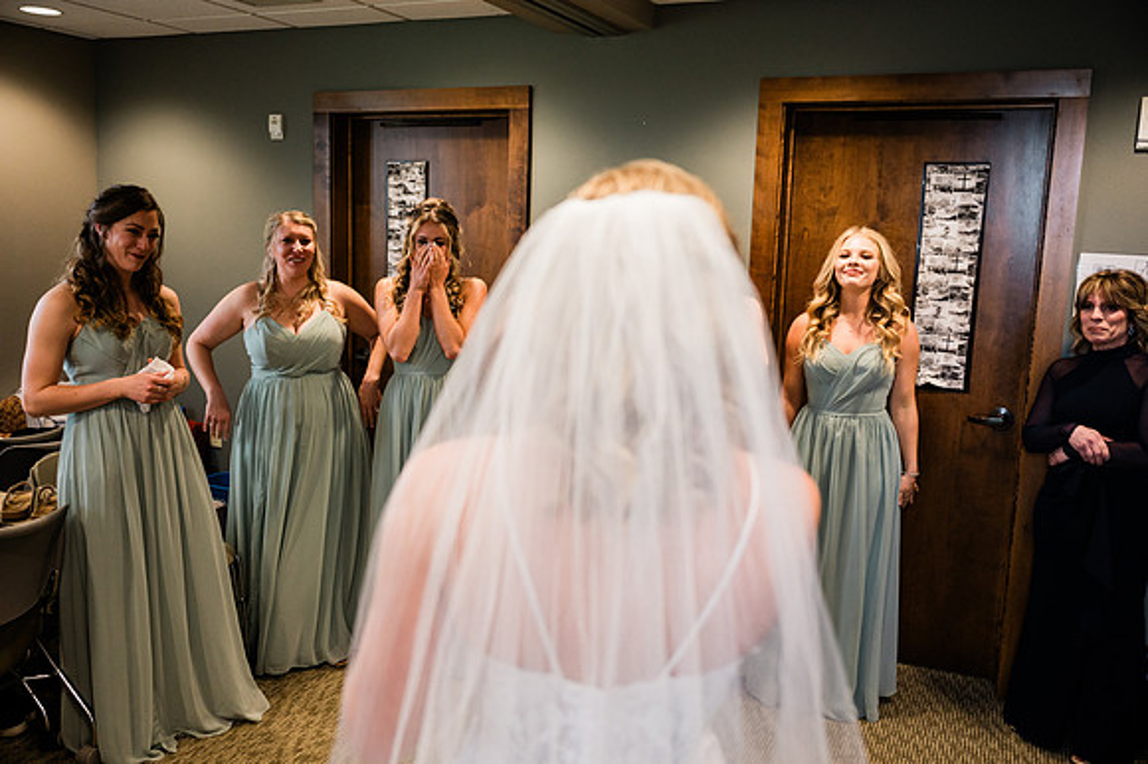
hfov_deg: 59.5
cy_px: 382
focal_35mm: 32
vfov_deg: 41.7
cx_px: 574
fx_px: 1004
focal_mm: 31.5
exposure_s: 1/200
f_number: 2.8
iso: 1000
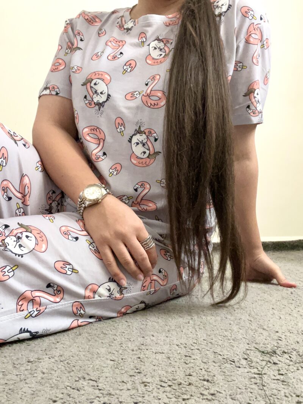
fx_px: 350
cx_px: 152
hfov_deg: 46.8
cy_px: 202
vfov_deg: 60.0
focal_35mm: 30
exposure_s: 1/59
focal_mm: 2.71
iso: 400
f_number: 2.2
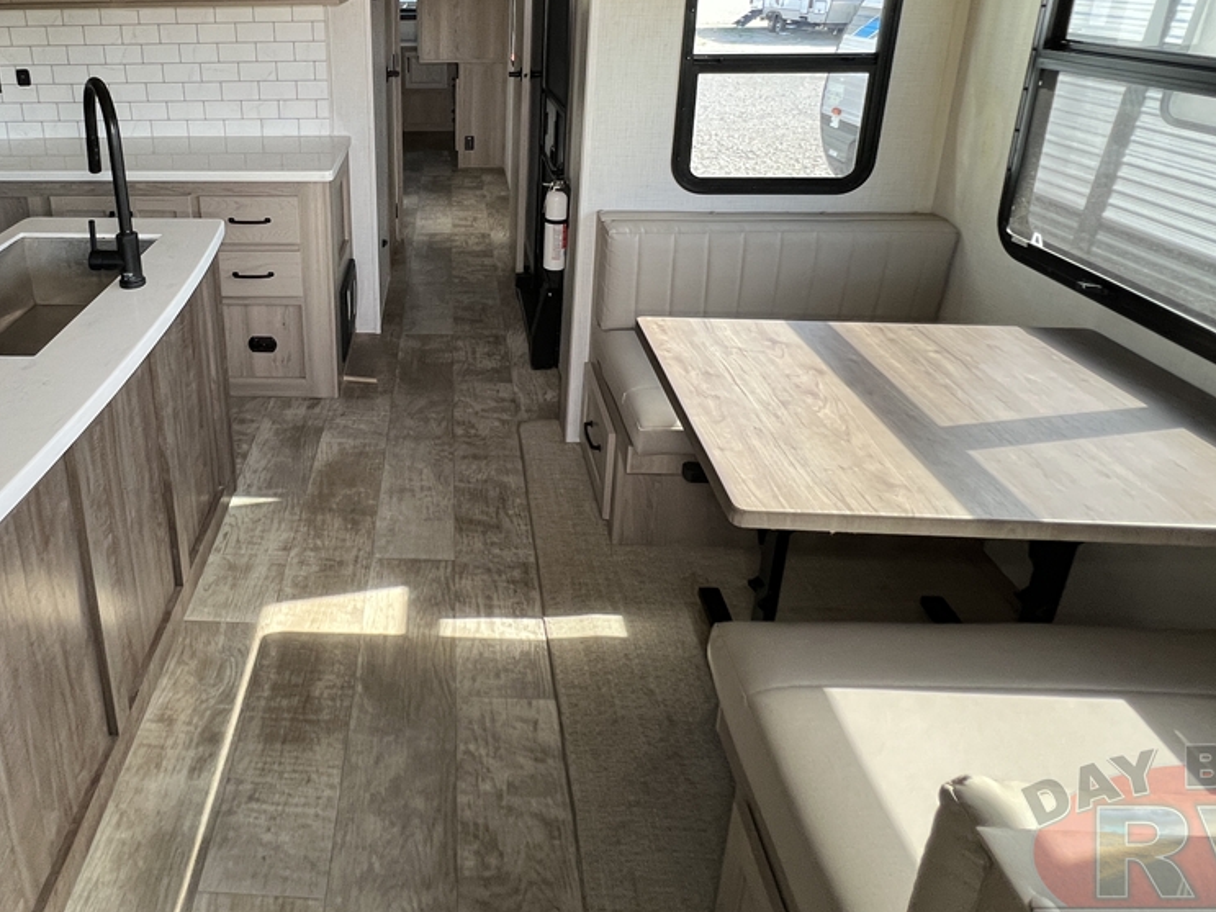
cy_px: 219
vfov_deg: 59.7
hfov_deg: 76.4
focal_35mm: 21
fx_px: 738
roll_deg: -0.8
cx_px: 403
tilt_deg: -17.7
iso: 100
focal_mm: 1.57
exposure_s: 1/99
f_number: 1.8
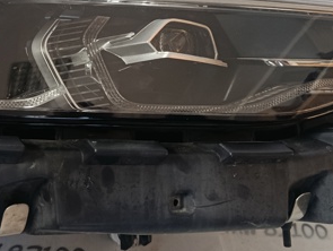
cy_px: 11
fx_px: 501
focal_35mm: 52
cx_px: 115
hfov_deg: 36.5
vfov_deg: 26.8
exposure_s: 1/50
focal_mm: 5.24
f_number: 1.7
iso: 1026
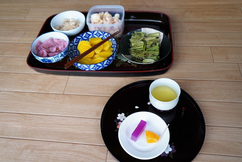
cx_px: 121
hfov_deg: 63.7
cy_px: 81
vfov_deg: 45.0
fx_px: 195
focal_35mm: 29
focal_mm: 29
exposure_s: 1/160
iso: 640
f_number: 4
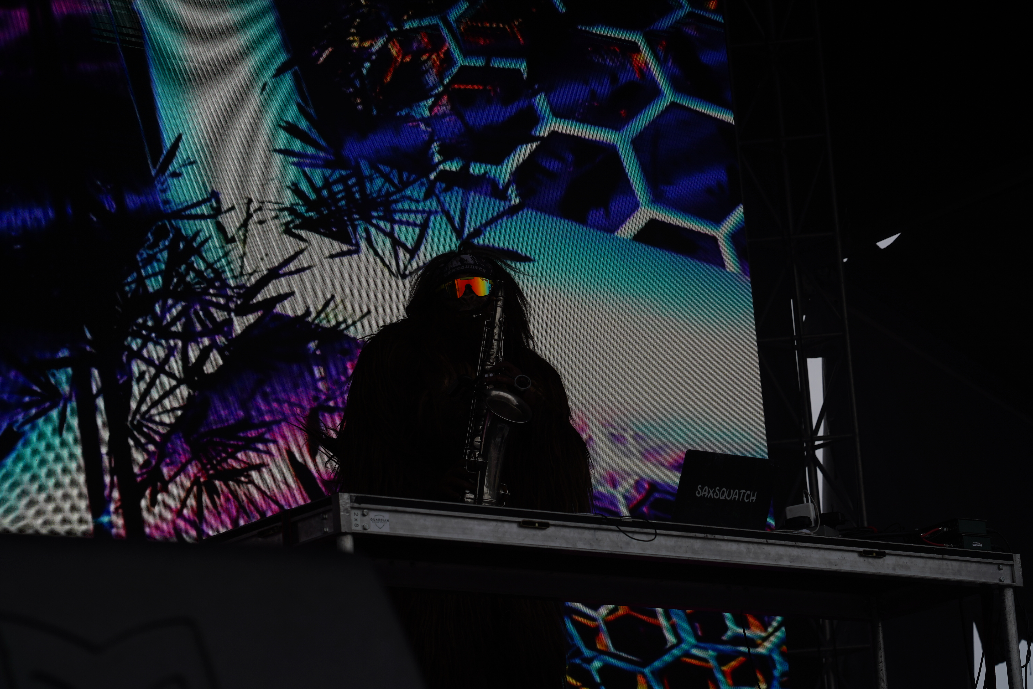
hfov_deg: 19.5
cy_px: 344
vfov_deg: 13.0
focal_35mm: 105
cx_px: 516
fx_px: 3013
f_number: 7.1
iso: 100
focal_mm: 105
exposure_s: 1/400
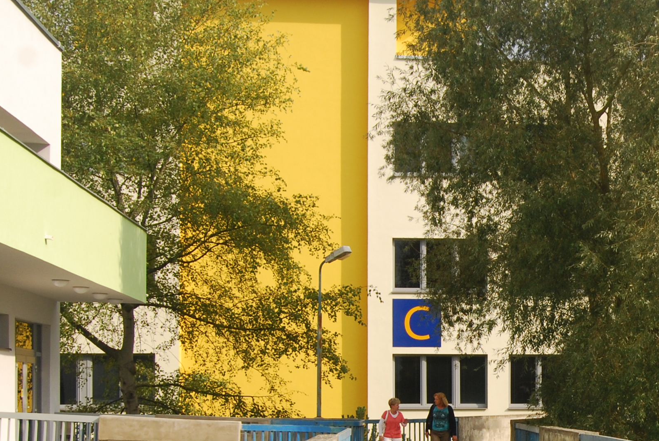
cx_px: 636
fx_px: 1595
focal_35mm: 87
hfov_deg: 22.6
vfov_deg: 15.6
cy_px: 386
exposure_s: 1/250
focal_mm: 24
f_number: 10
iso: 200
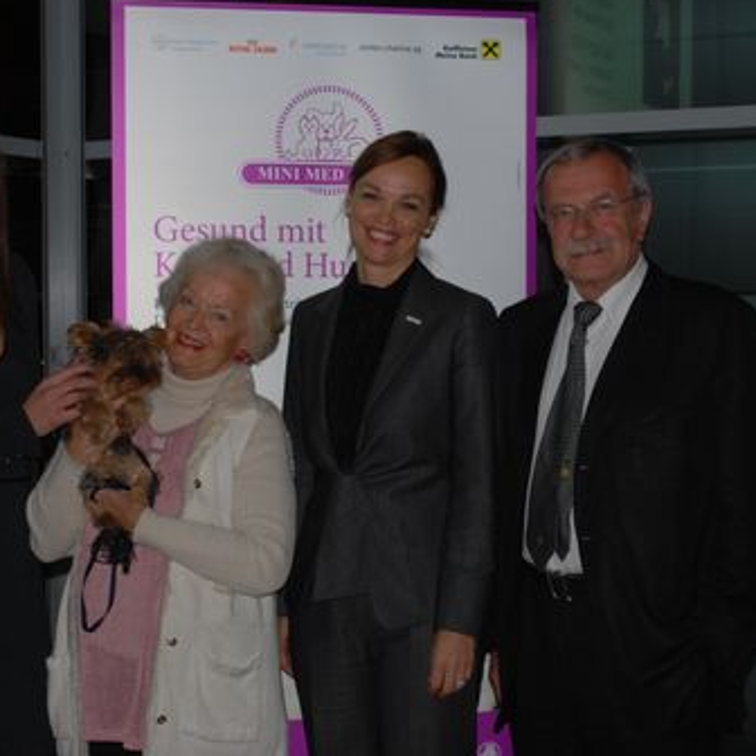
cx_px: 338
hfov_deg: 24.6
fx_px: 1730
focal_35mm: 70
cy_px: 372
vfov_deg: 24.7
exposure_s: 1/60
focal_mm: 36
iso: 200
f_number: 5.3
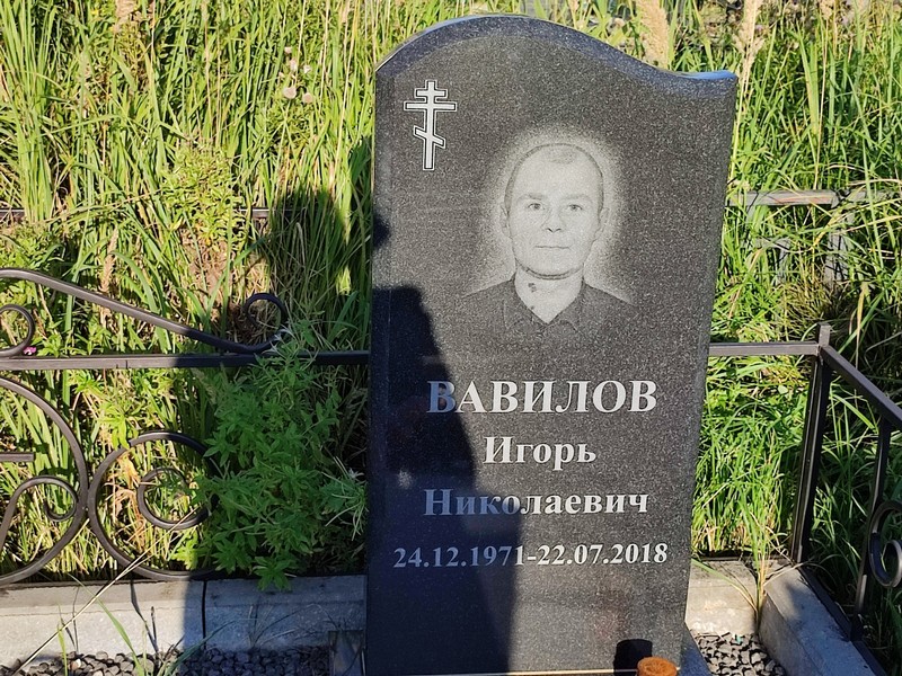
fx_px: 651
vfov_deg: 54.9
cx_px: 451
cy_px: 338
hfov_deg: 69.4
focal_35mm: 25
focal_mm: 6.04
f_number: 1.9
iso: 50
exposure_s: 1/443
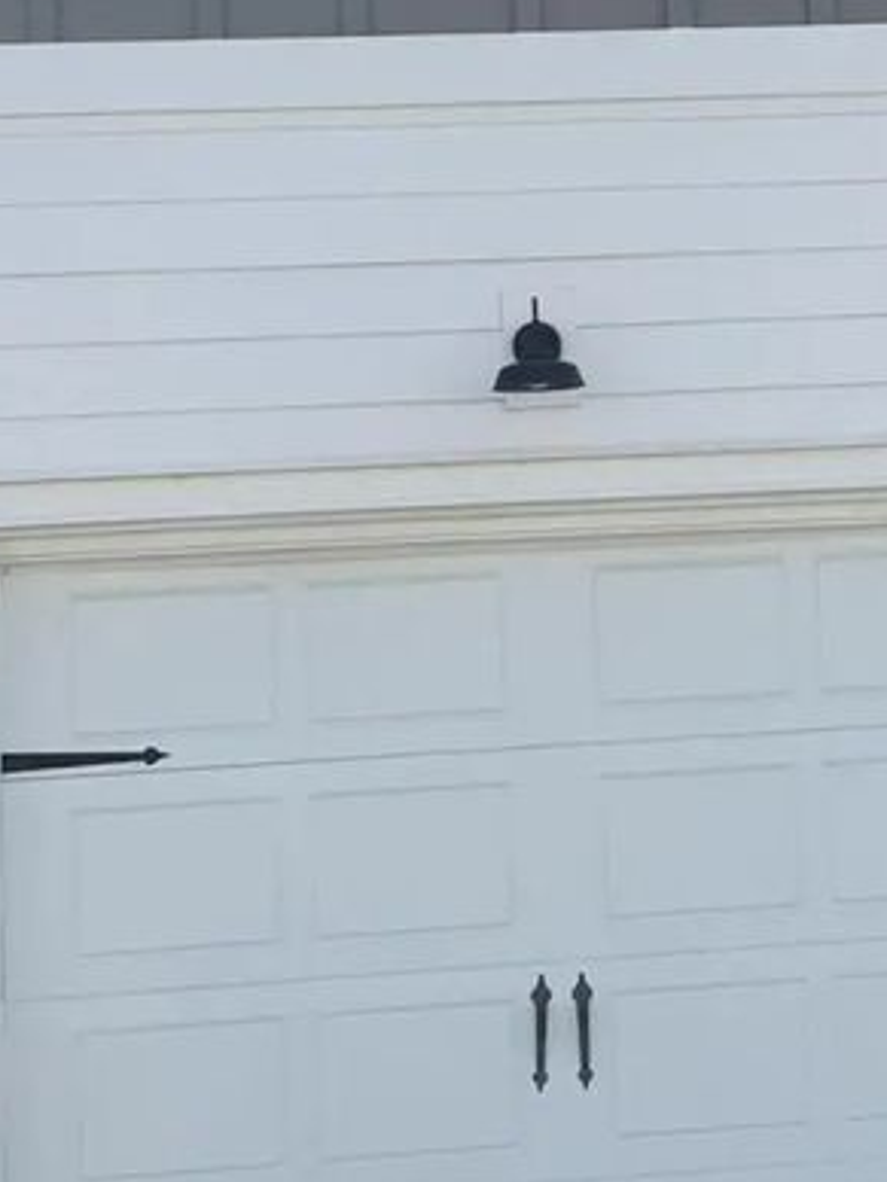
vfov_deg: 19.0
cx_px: 942
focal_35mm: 102
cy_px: 203
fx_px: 3485
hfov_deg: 14.2
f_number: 1.8
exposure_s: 1/1626
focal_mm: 3
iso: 16
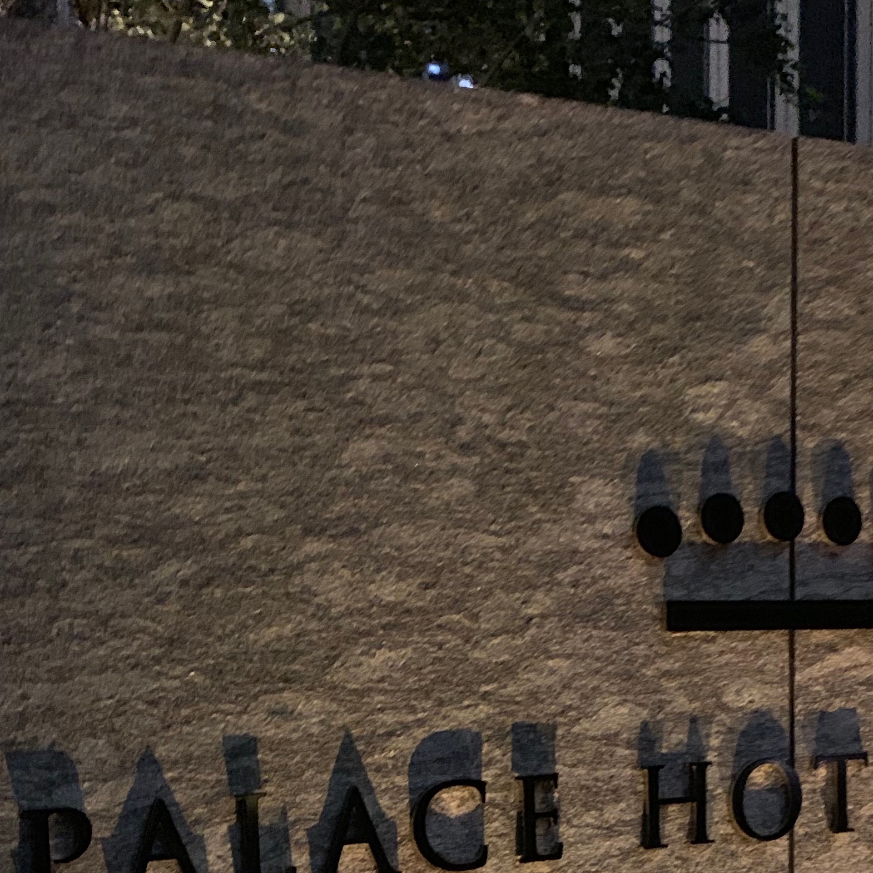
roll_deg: -0.6
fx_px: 1683
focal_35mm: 59
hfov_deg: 28.8
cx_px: 610
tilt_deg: -7.1
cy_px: 772
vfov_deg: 28.1
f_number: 1.8
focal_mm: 4.25
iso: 800
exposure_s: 1/23
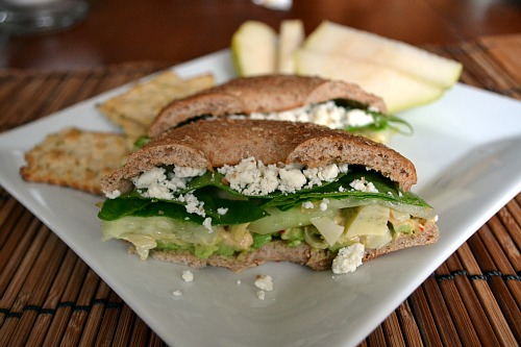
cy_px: 174
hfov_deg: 49.6
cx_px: 260
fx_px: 564
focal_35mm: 39
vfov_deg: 34.2
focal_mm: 26
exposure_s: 1/60
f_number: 4.2
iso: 1800
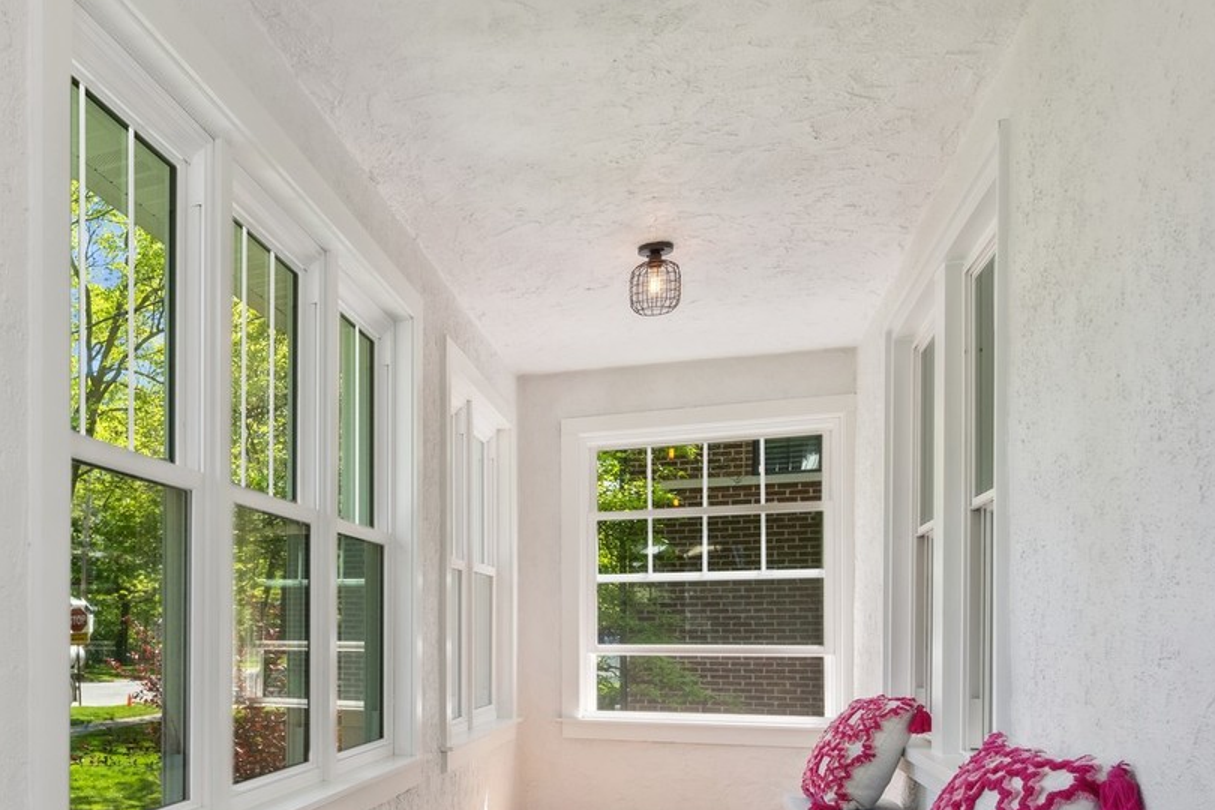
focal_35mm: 32
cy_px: 628
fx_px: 1080
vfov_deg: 39.7
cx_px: 122
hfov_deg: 51.8
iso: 200
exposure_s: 1/20
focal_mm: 16
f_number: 9.5
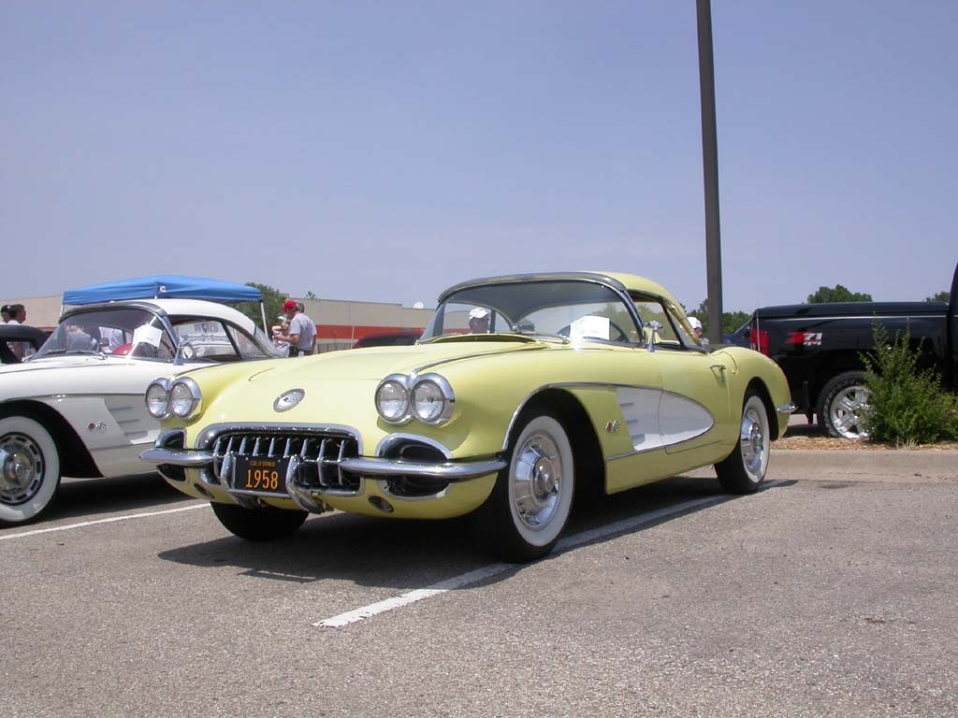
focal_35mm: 38
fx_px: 1052
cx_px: 479
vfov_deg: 37.7
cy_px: 359
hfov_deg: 49.0
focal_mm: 7.85
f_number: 7.5
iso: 100
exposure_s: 1/485
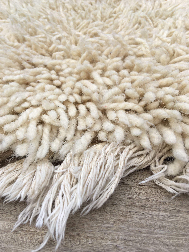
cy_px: 127
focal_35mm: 30
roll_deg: +2.9
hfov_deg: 46.8
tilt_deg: -37.0
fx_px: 218
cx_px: 94
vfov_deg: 60.0
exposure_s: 1/986
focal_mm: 4.15
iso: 25
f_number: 2.2
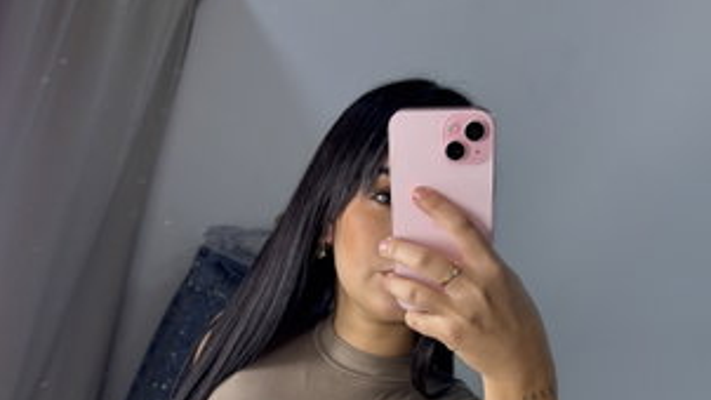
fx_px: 943
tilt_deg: -26.9
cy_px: 491
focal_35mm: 50
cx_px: 315
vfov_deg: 22.0
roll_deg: -24.3
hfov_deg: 41.3
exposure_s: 1/100
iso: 80
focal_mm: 5.96
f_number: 1.6
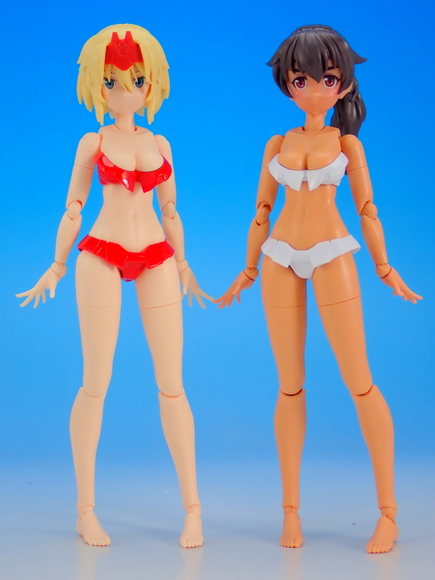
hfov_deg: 20.7
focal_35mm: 71
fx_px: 1190
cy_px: 290
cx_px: 218
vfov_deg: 27.4
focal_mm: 12.73
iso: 100
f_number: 3.9
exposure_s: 1/25
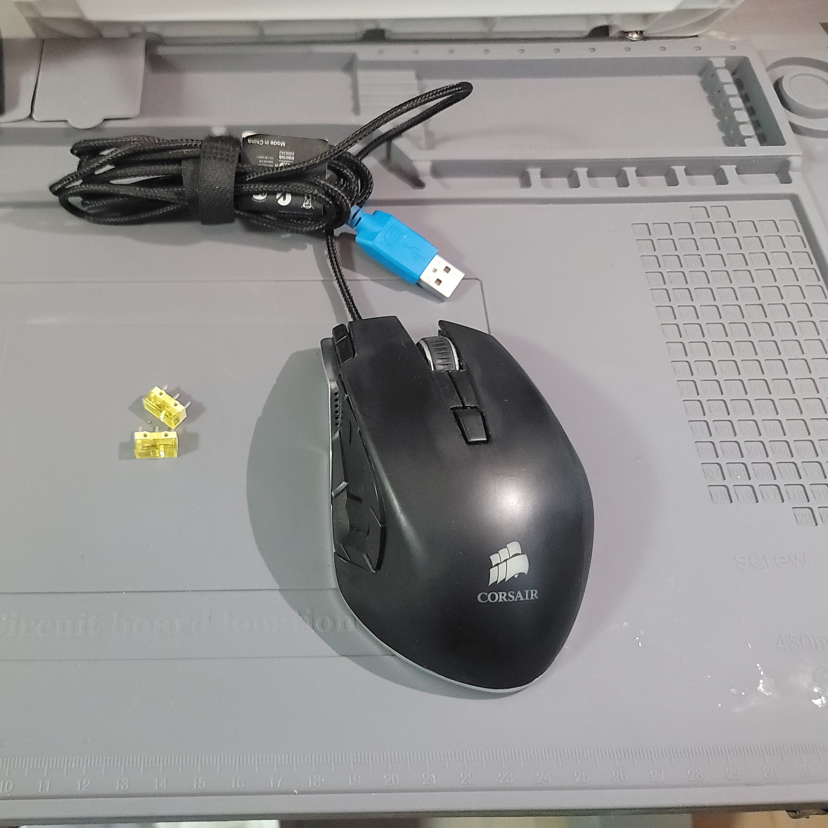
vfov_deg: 54.0
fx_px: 812
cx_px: 308
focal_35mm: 30
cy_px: 410
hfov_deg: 53.4
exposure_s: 1/40
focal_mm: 7
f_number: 1.8
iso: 640
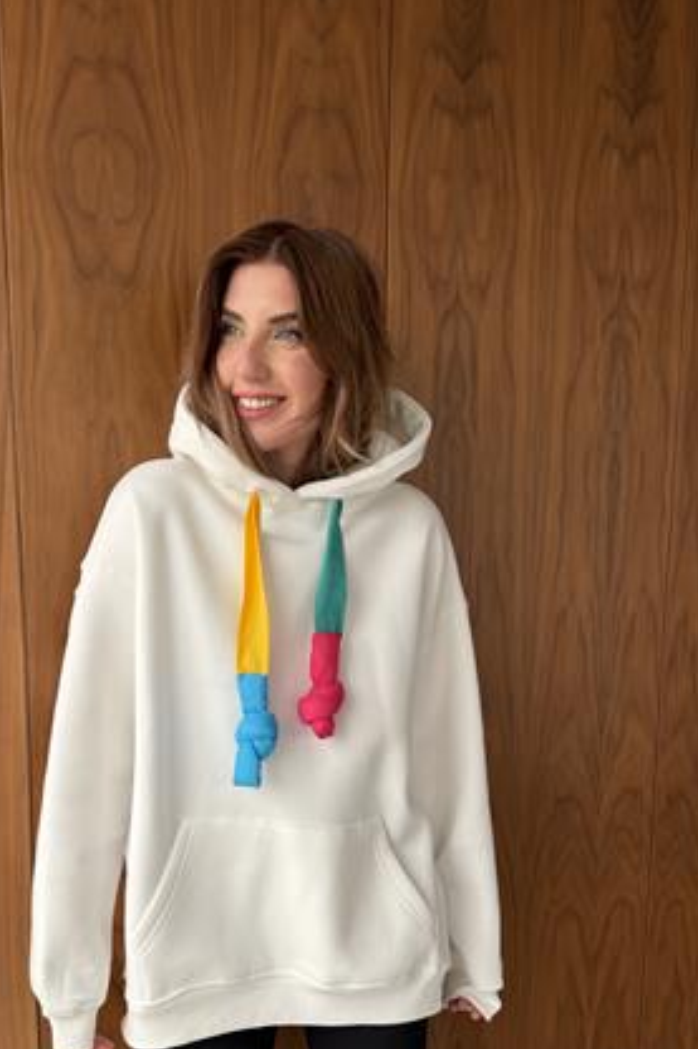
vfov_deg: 58.0
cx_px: 295
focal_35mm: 32
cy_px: 659
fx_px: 931
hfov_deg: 41.0
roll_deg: +1.6
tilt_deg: -7.5
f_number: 1.78
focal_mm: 6.76
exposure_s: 1/121
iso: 80
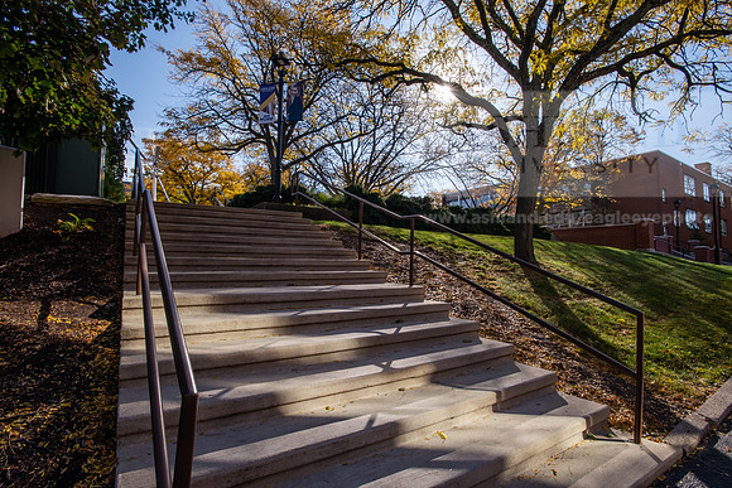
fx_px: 386
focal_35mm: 19
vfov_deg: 64.6
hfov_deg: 86.9
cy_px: 244
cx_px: 366
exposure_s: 1/125
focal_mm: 19
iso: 320
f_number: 18
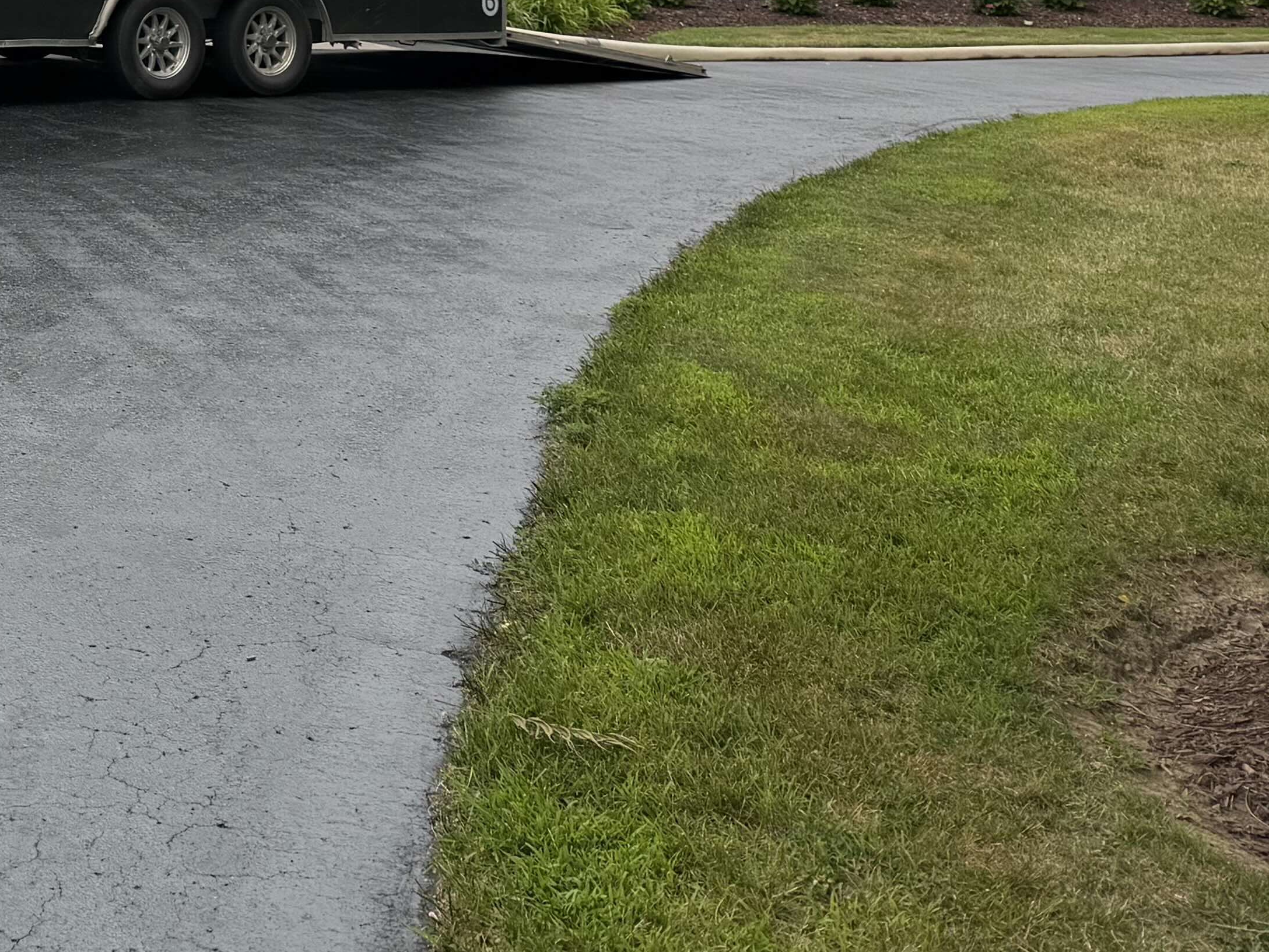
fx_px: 2310
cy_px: -270
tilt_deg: +5.5
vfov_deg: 21.2
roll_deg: -0.6
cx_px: -159
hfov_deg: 27.8
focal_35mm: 63
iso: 80
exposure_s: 1/507
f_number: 1.78
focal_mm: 6.76
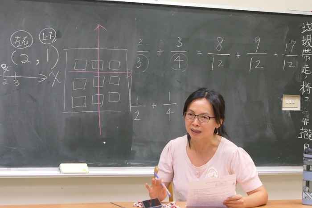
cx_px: 156
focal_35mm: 101
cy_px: 104
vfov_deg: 13.6
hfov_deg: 20.2
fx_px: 875
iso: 640
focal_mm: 26.4
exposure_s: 1/125
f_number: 2.8
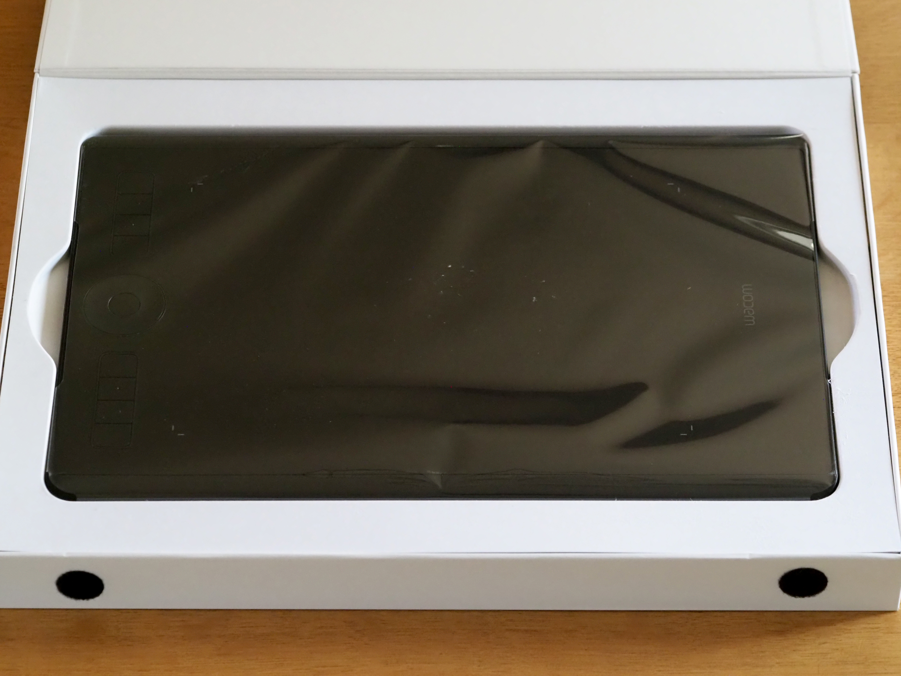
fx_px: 3123
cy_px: 338
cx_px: 450
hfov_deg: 16.4
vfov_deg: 12.3
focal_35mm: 120
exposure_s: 1/125
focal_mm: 60
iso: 4000
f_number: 4.5
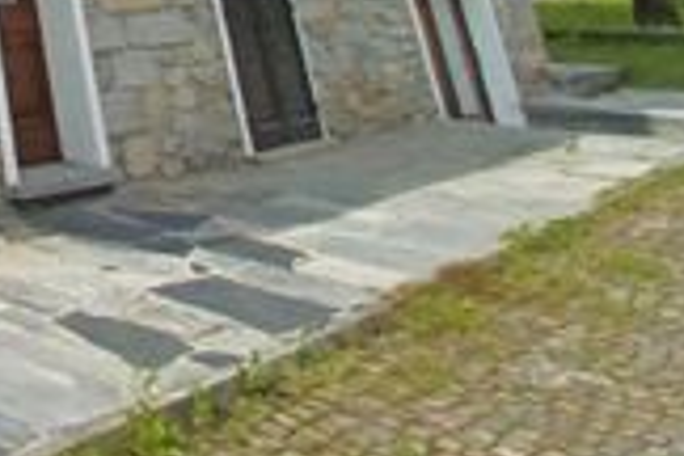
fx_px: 950
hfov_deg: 24.3
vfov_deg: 19.4
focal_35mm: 50
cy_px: -388
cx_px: -464
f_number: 2.2
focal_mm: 1.42
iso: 40
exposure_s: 1/1328
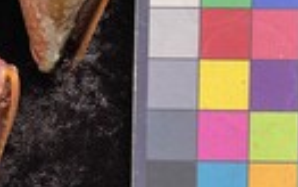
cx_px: 9
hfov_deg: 24.2
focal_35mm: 82
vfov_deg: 15.9
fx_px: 666
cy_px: 104
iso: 125
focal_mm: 3
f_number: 1.8
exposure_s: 1/60
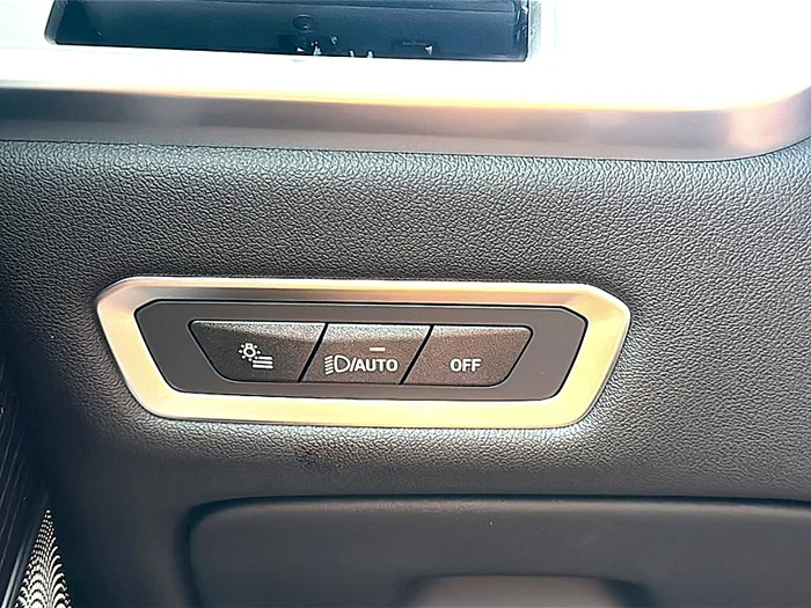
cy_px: 304
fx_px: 1007
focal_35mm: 43
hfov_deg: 43.9
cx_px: 406
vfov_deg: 33.6
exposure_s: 1/151
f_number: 1.78
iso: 125
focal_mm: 6.86
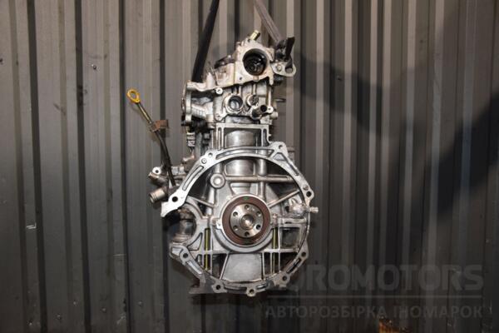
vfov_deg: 41.7
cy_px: 166
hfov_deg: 59.5
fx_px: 437
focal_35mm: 32
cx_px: 250
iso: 800
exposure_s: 1/60
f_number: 5
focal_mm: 21
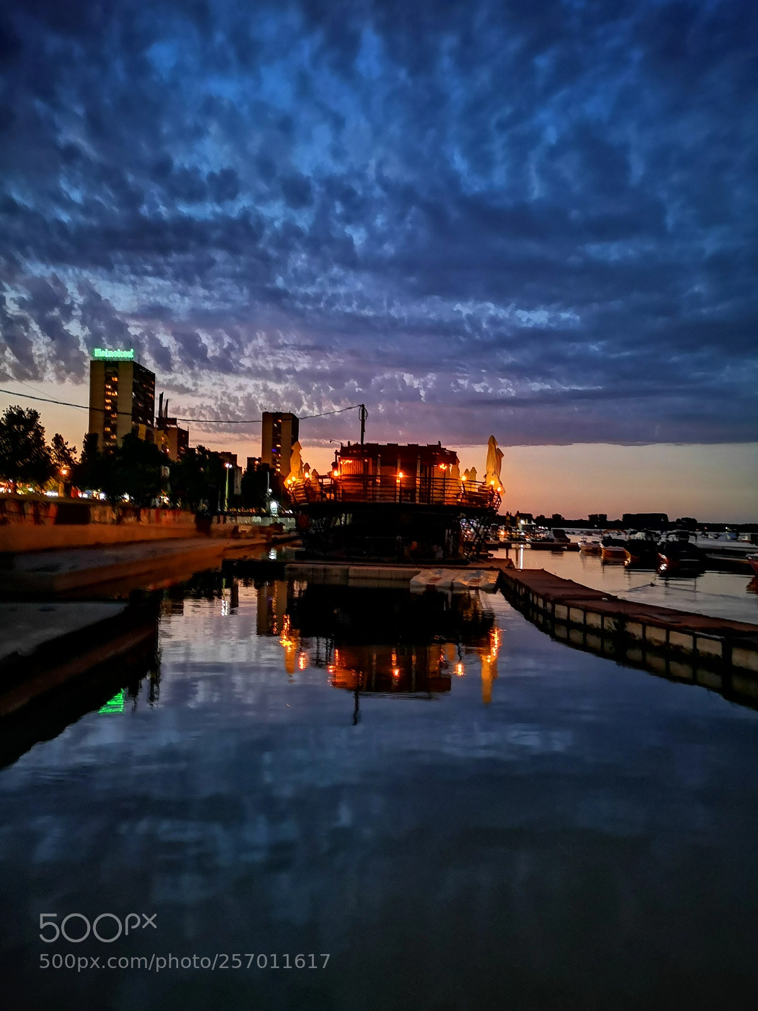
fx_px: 788
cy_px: 506
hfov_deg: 51.4
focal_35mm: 27
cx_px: 379
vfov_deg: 65.3
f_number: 1.8
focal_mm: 3.95
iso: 1000
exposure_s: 4
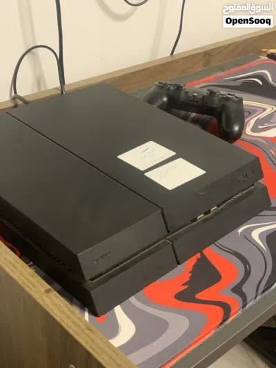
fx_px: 553
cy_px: 184
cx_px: 138
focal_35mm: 52
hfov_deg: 28.0
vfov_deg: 36.8
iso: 640
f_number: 2.4
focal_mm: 6
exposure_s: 1/30
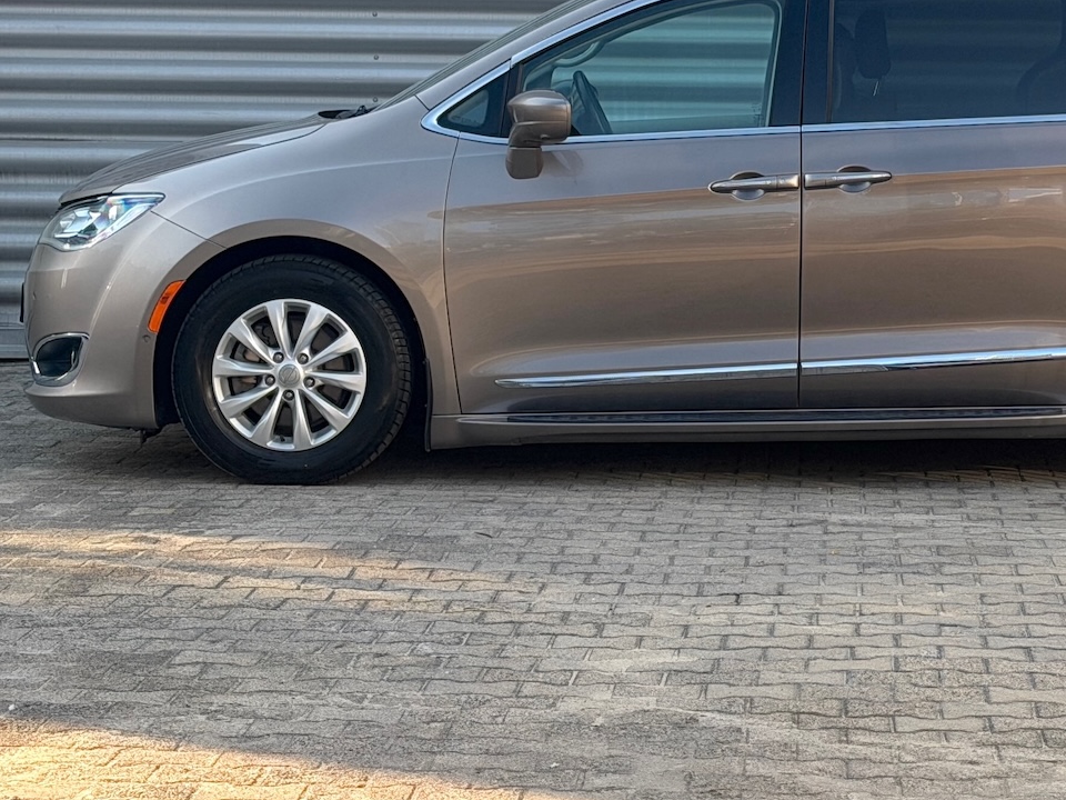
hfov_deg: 25.6
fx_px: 2310
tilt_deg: -2.3
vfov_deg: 19.5
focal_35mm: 75
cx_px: 815
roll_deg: -0.3
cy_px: 178
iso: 50
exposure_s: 1/121
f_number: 1.78
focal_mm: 6.76
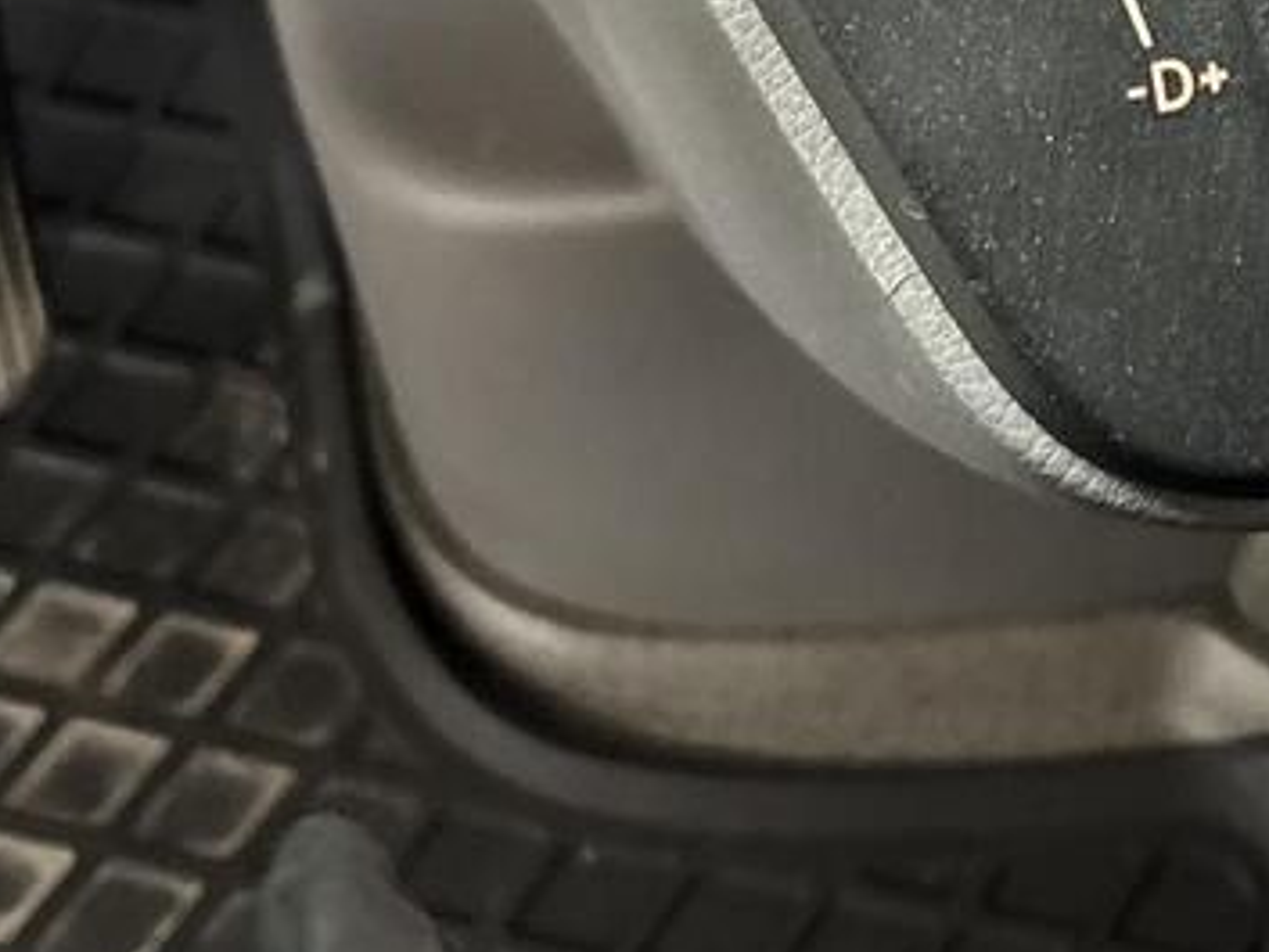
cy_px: -798
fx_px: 3887
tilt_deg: -41.5
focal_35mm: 106
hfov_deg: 18.1
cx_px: 1247
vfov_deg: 12.6
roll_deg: +1.5
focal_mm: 5.96
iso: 640
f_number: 1.6
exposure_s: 1/25
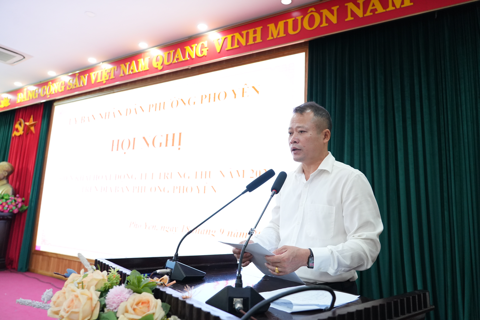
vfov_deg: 53.1
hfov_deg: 73.7
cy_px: 160
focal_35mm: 24
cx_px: 240
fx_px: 320
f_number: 4
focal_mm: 24
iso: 3200
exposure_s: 1/100
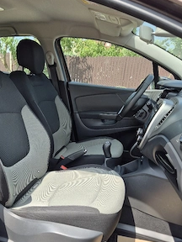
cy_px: 139
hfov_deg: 43.9
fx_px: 224
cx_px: 72
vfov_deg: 56.6
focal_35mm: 32
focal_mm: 5.4
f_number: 1.8
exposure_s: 1/714
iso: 25
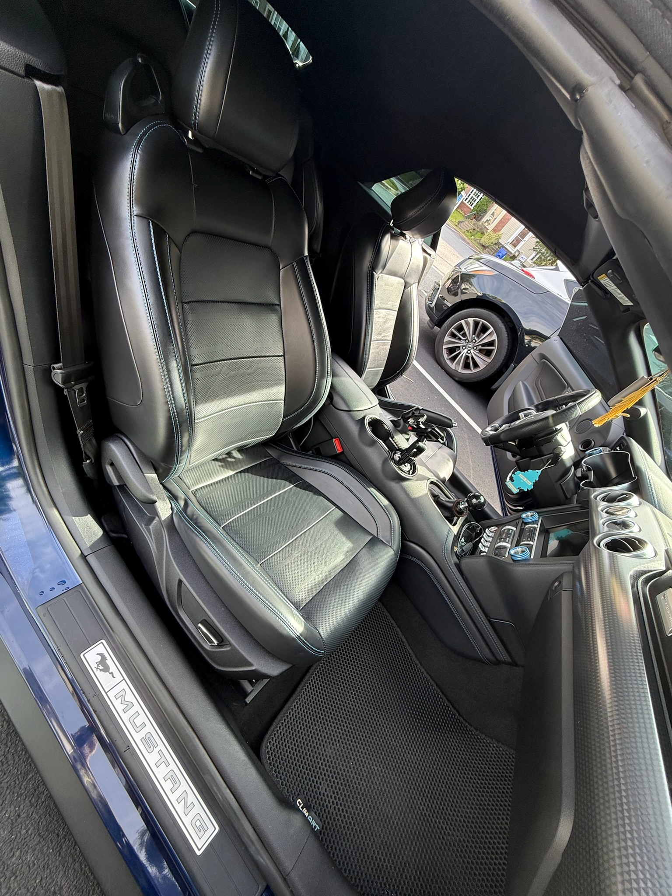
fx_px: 362
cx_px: 336
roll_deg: -42.2
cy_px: 448
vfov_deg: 102.1
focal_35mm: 14
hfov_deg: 85.7
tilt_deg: -34.1
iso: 64
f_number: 2.2
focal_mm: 2.22
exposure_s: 1/110
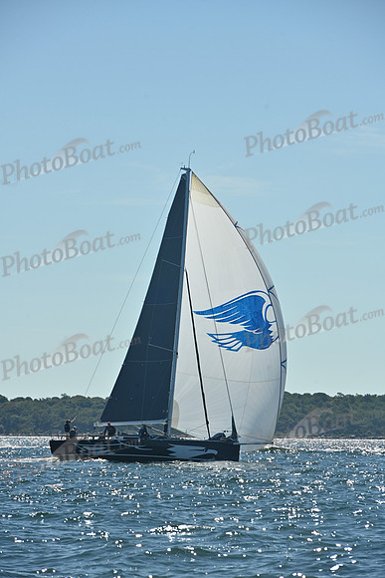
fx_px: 3206
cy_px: 289
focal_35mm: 200
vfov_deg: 10.3
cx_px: 192
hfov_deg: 6.9
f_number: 10
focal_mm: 200
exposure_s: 1/1600
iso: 250
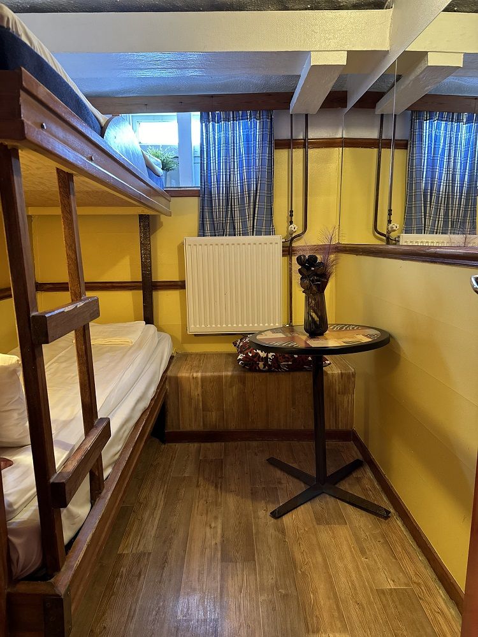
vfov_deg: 71.6
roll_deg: -0.8
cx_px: 239
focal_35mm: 24
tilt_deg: -8.0
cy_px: 318
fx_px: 442
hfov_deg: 56.8
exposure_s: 1/50
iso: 500
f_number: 1.78
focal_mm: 6.86
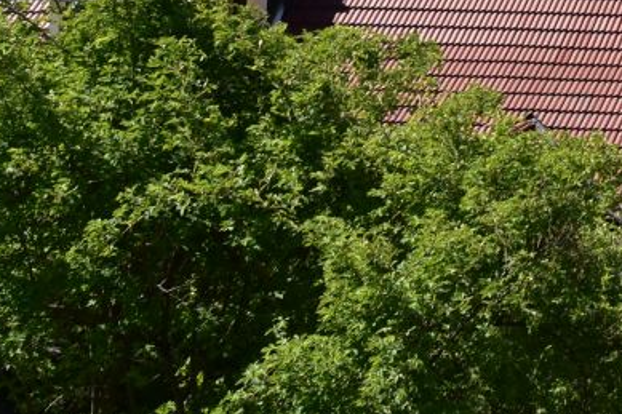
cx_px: 1219
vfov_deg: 10.2
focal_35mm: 125
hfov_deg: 14.0
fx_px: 2159
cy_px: -400
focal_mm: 20
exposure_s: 1/400
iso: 400
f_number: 11
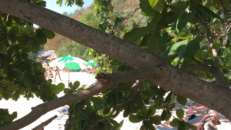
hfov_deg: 39.6
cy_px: 71
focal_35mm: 51
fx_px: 312
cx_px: 61
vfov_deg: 23.5
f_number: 2.2
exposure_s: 1/694
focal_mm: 4.15
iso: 32
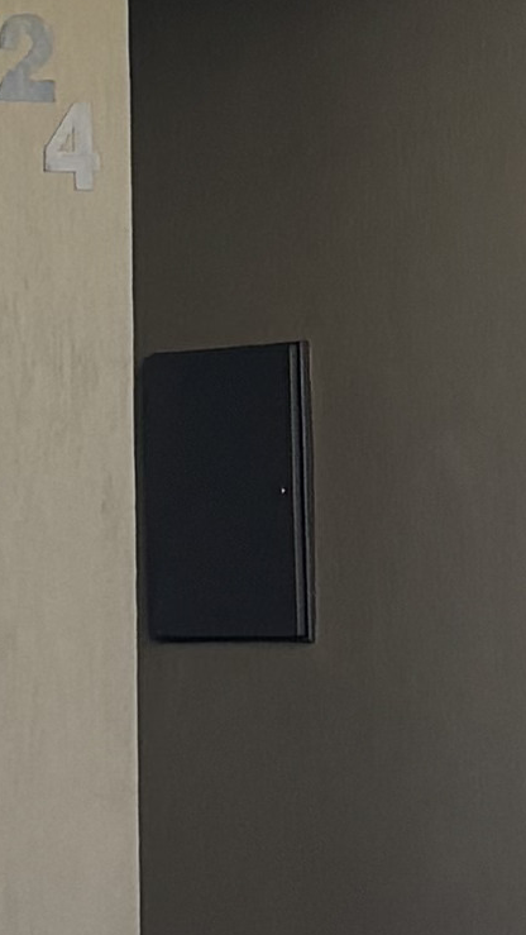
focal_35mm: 219
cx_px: 293
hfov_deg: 5.5
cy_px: -1335
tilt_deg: +18.8
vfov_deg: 8.9
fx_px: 5427
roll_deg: +1.8
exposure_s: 1/1027
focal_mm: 5.96
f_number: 1.6
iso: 50
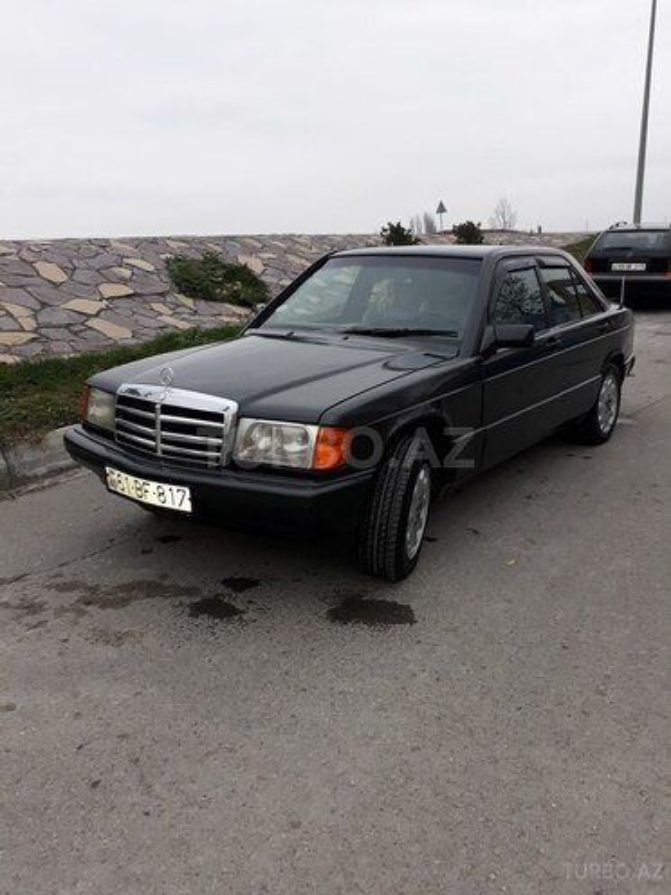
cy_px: 448
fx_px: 698
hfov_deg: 51.4
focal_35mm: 27
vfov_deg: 65.3
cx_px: 336
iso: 50
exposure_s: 1/33
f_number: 1.9
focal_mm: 3.6
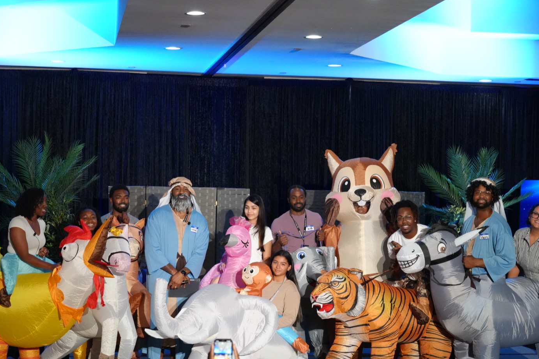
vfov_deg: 16.8
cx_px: 284
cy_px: 205
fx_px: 1212
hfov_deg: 25.1
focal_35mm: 81
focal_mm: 70
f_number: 5.6
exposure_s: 1/400
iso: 12800
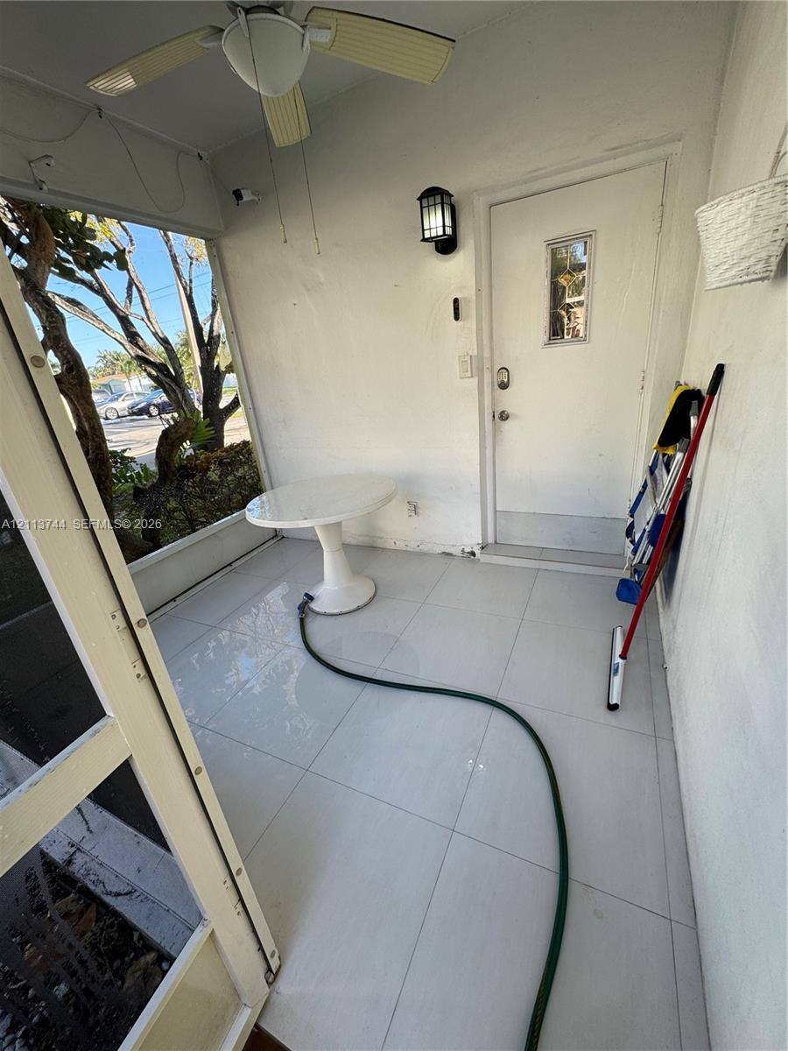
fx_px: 425
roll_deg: +6.6
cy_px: 526
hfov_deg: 85.7
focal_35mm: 14
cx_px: 394
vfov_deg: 102.1
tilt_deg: -19.7
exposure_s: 1/141
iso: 40
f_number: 2.2
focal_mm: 2.22
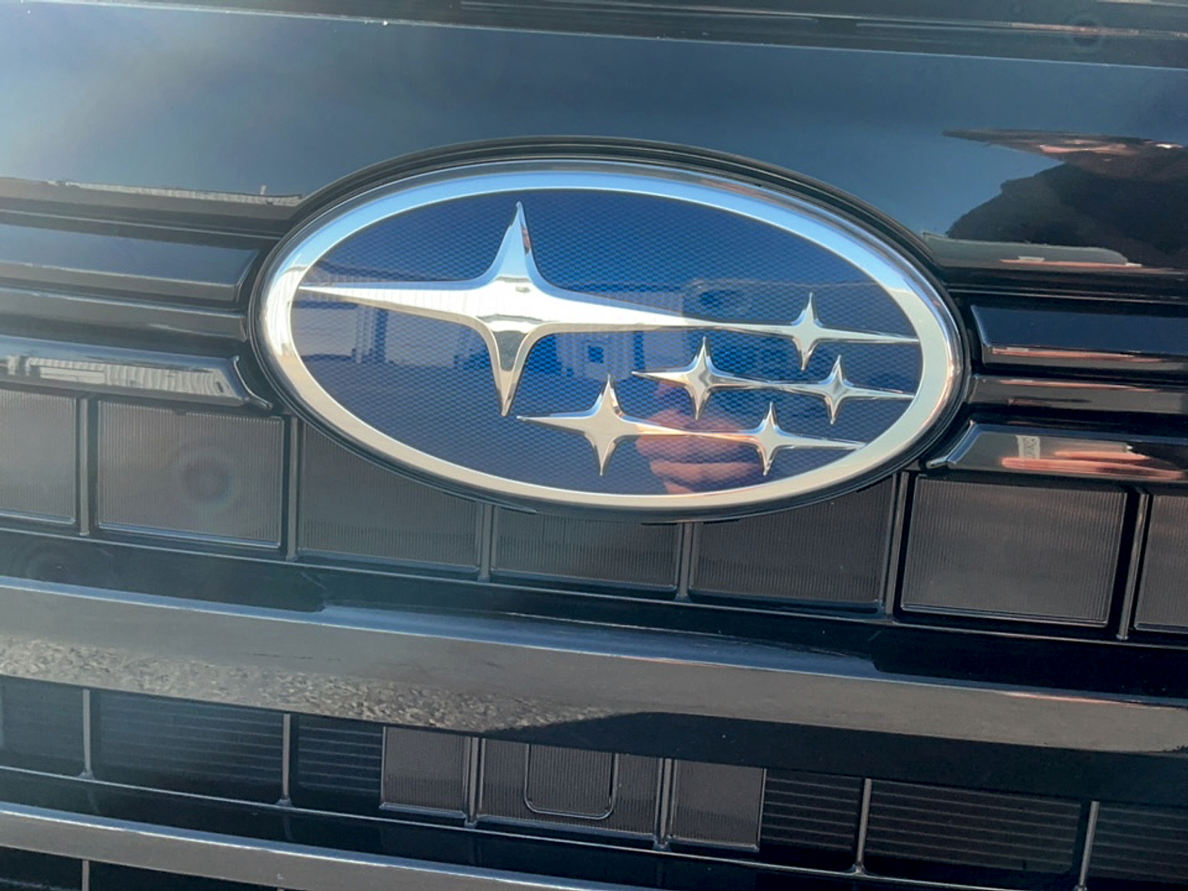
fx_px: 1030
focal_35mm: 30
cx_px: 594
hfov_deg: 60.0
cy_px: 446
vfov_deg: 46.8
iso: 32
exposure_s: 1/302
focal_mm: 3
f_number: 1.8
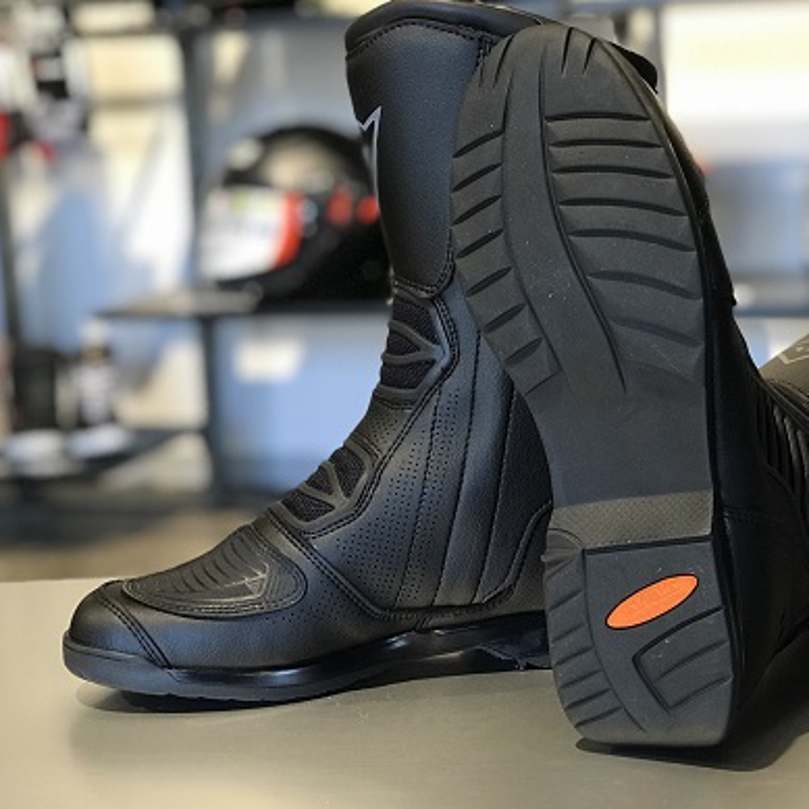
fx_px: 1798
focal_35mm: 68
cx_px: 465
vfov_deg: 25.4
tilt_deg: -9.3
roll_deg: +2.6
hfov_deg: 25.3
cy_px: 401
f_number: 2.8
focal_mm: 6.6
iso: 250
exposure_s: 1/60
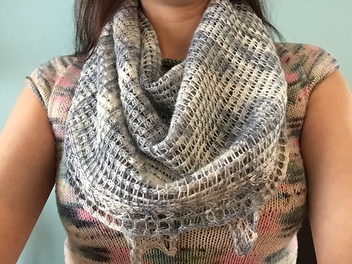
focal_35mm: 31
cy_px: 132
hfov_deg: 58.4
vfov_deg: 45.4
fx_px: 315
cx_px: 176
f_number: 2.2
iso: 320
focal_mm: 2.65
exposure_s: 1/24
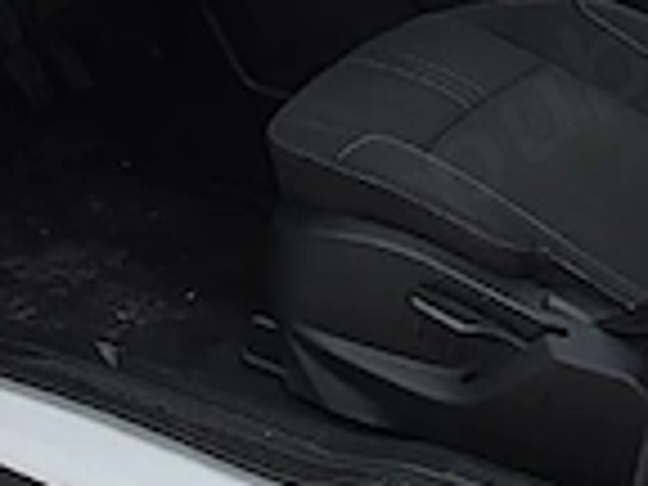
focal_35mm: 96
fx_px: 1797
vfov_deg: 15.2
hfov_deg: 20.3
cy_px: 20
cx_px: 189
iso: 50
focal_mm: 1.65
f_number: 2.2
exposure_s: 1/149
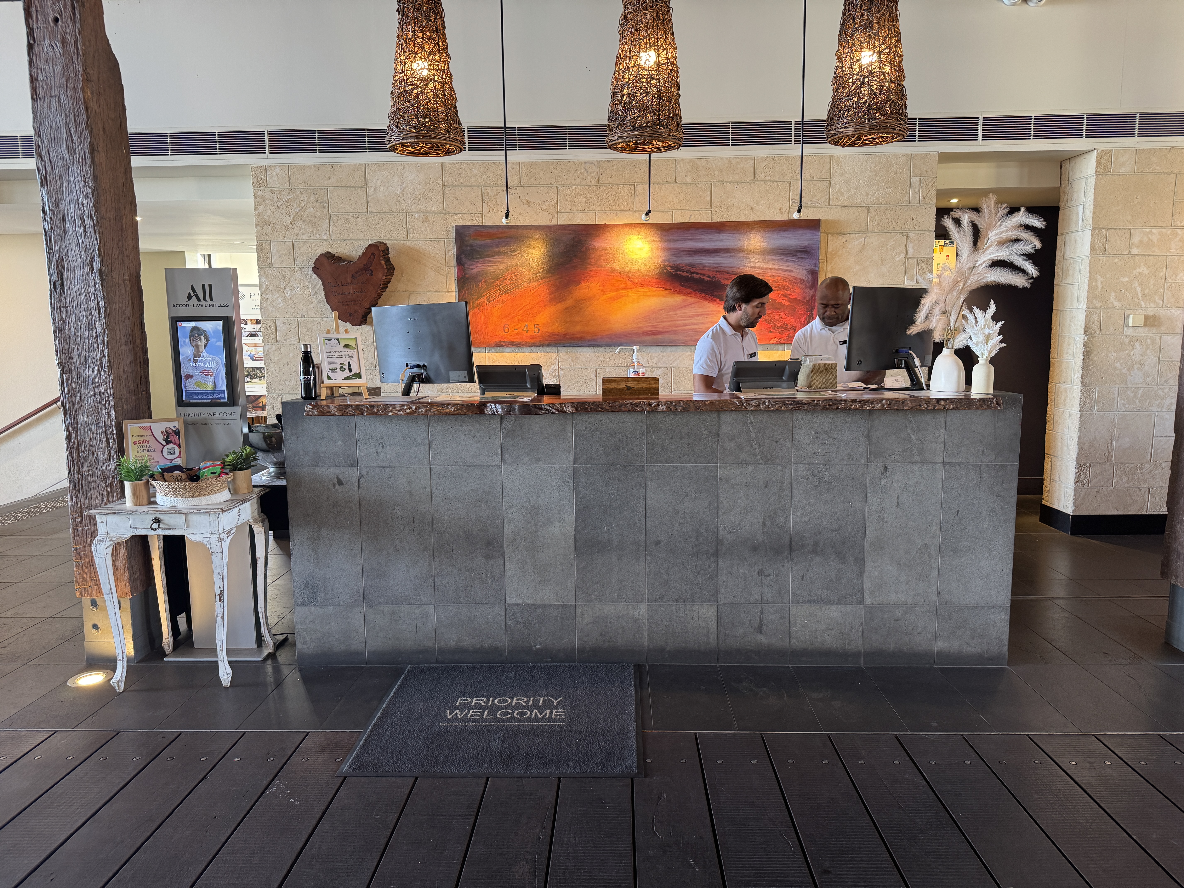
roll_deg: +0.7
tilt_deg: -8.4
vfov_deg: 56.8
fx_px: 821
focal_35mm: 24
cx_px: 592
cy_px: 444
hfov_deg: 71.6
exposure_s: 1/50
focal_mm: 6.76
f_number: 1.78
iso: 200
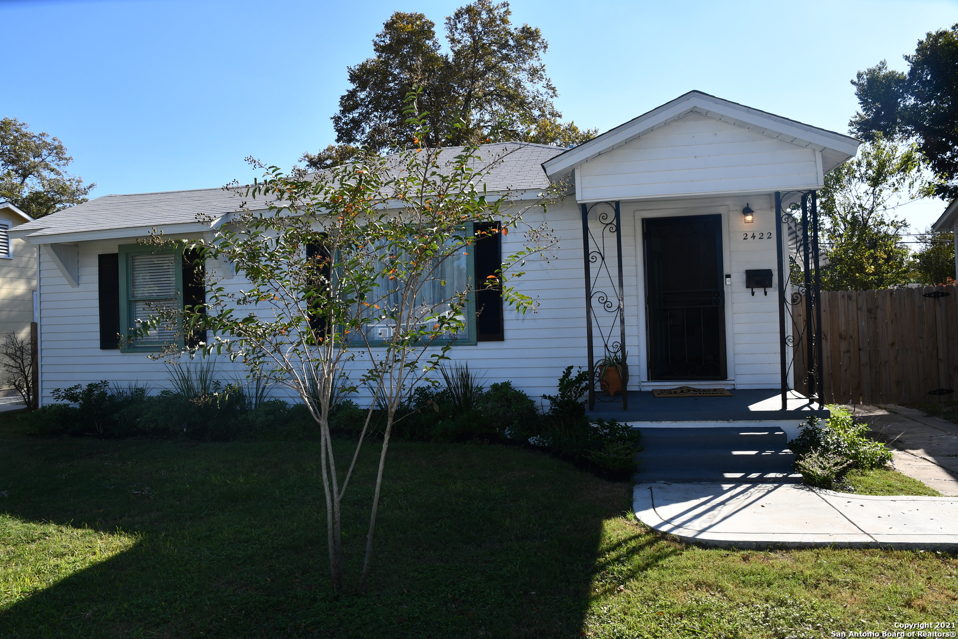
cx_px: 479
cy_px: 320
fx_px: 639
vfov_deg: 53.1
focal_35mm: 24
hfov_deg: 73.7
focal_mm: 16
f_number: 7.1
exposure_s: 1/250
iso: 100
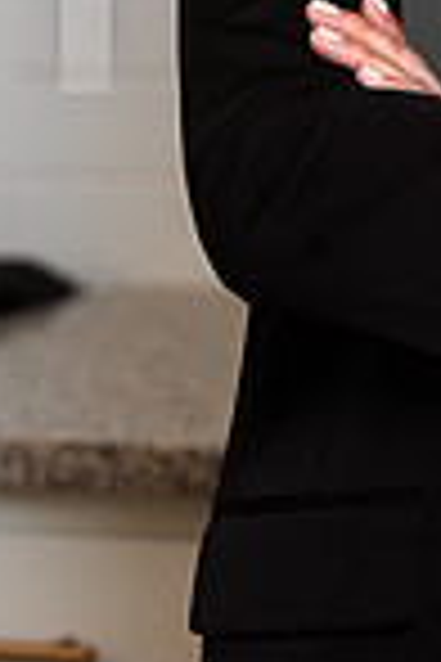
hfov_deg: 5.2
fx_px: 4795
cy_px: -86
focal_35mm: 261
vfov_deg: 7.8
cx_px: 648
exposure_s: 1/160
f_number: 2.8
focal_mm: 85
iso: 50
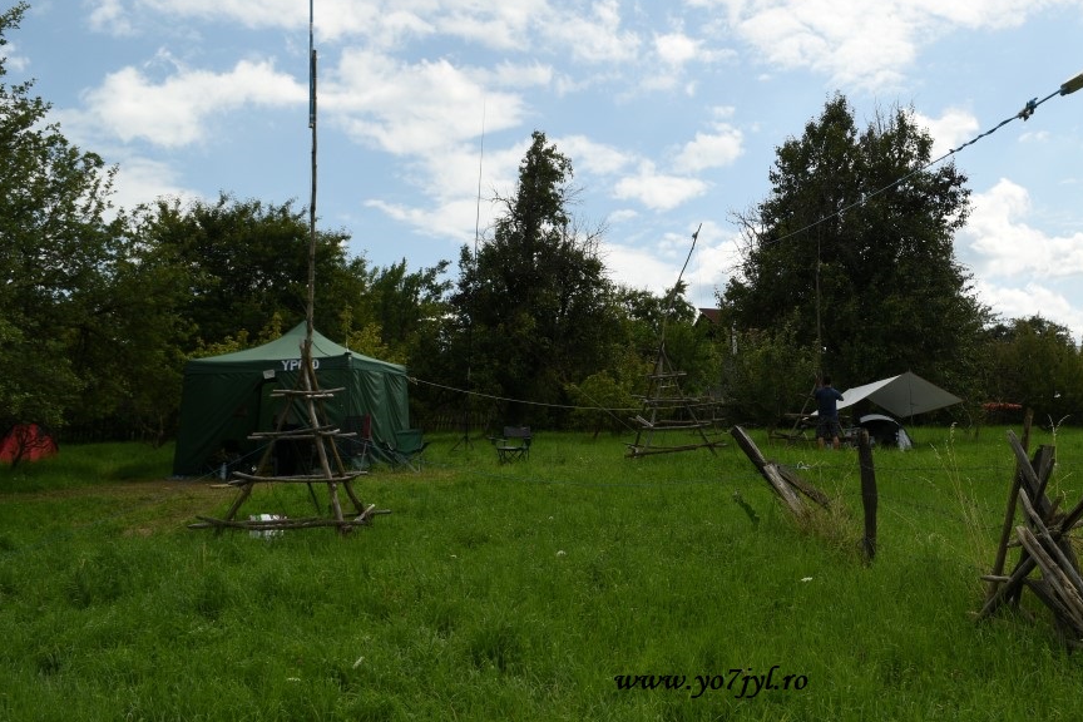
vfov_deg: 33.1
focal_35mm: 40
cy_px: 243
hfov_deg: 47.7
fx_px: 1203
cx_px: 714
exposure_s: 1/800
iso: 200
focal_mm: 20
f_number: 8
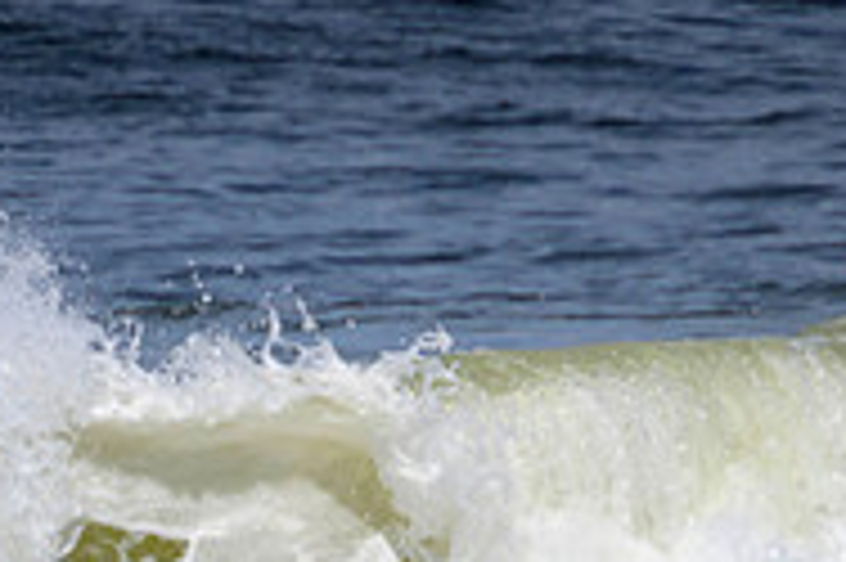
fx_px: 58087
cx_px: 194
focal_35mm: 2474
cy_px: 645
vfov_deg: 0.6
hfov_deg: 0.8
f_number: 11
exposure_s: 1/2000
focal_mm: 800
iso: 360
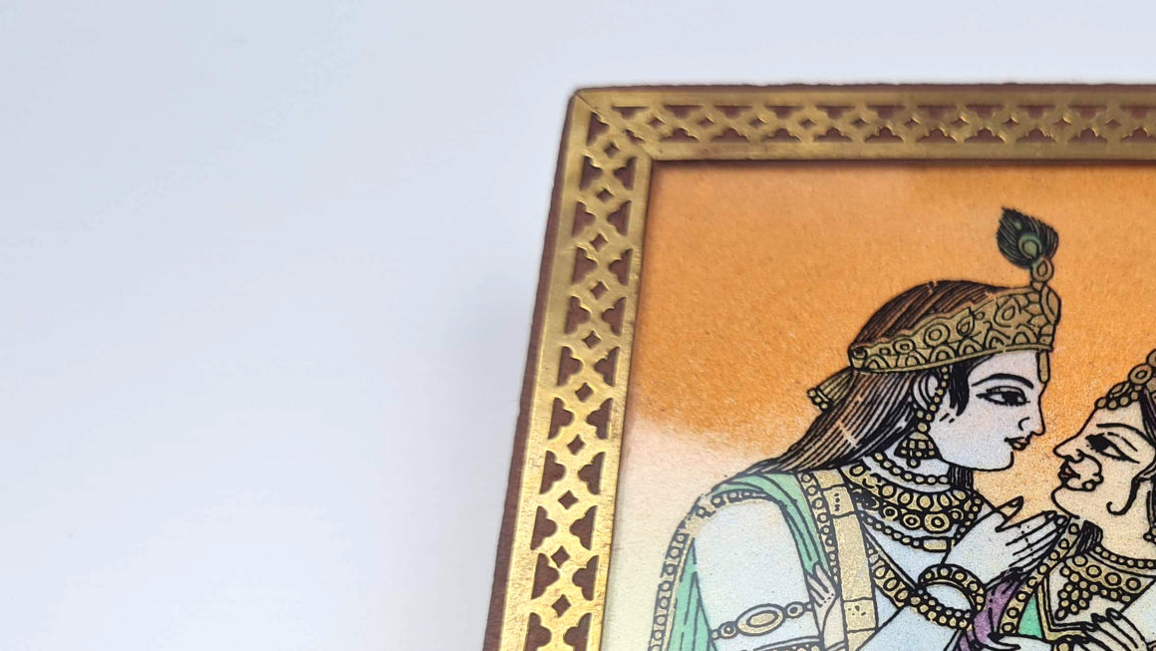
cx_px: 986
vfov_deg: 23.2
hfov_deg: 39.1
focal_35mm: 50
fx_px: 1533
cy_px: 612
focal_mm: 5.4
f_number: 1.8
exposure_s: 1/231
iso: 50
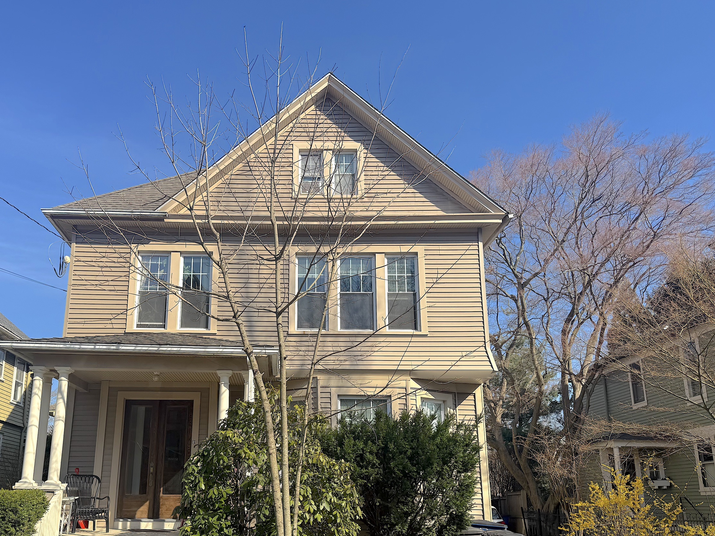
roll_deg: -0.5
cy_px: 345
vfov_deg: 45.0
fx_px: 640
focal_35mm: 31
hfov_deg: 57.6
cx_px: 269
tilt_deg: +14.4
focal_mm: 6.76
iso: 80
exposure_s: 1/4167
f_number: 1.78
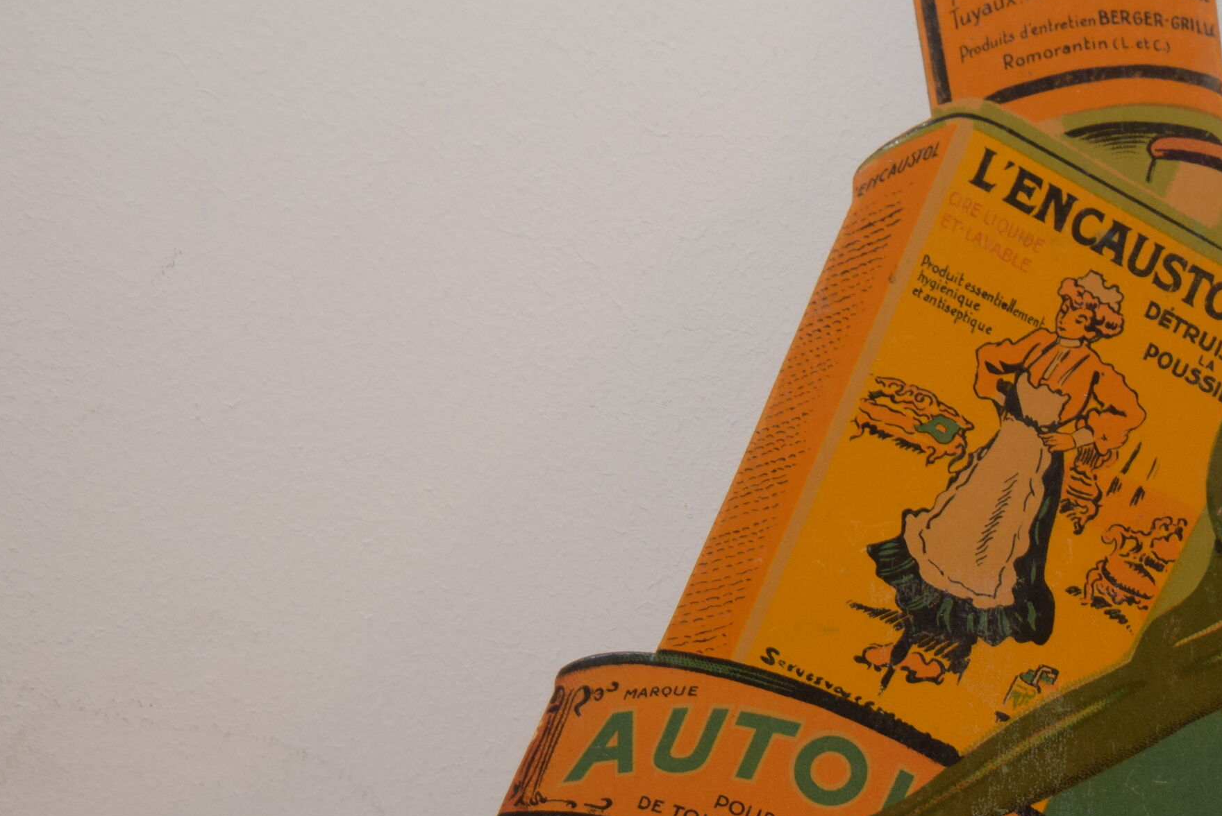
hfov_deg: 19.8
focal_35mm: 102
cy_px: 386
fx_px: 3464
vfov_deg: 13.4
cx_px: 956
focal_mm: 40
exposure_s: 1/60
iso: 800
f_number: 5
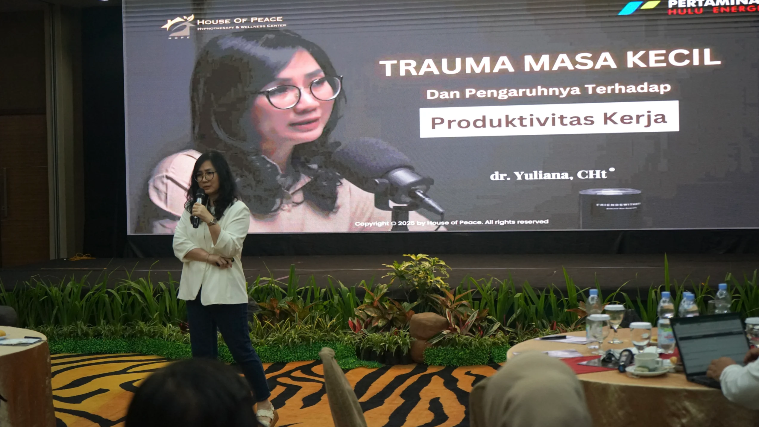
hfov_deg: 37.8
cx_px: 382
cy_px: 183
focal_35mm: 55
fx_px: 1107
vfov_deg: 21.8
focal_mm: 52
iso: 2500
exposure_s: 1/160
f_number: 5
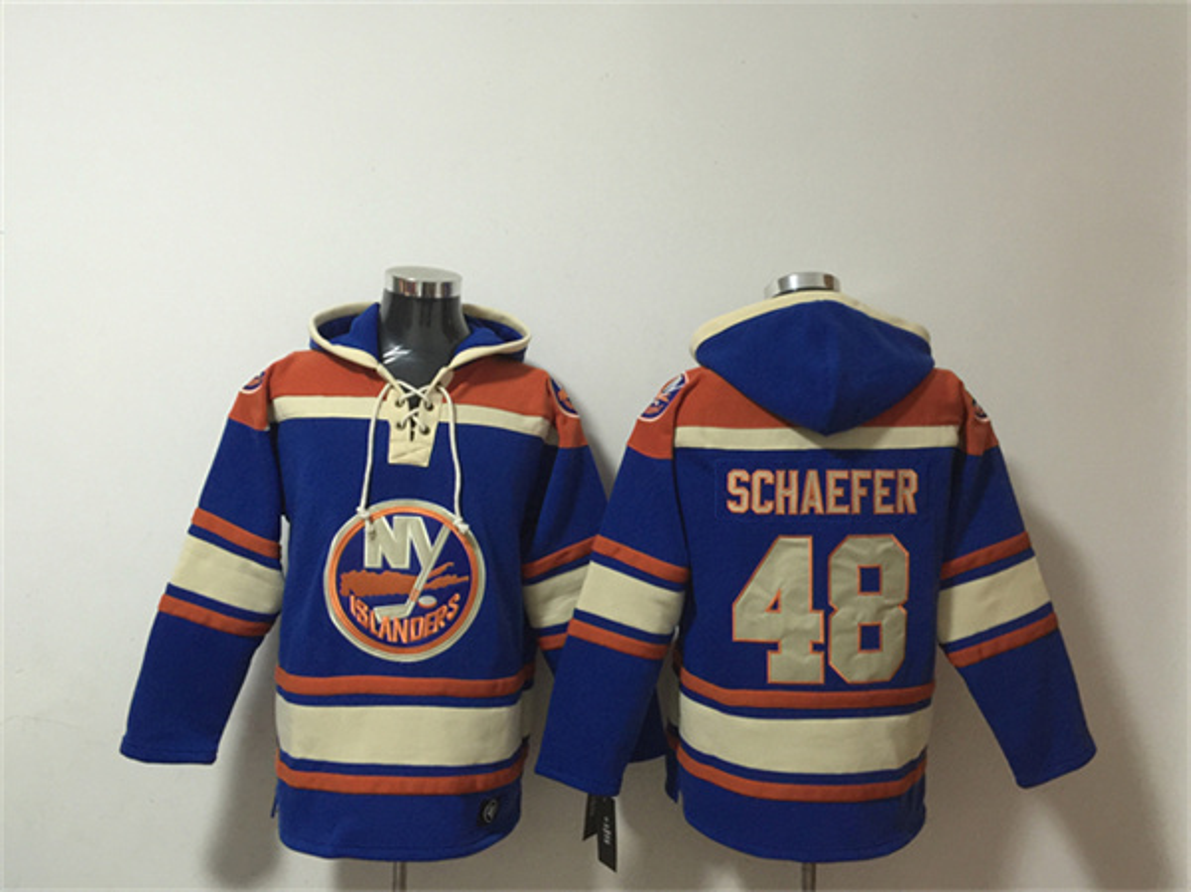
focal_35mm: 29
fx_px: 997
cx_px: 596
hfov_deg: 61.7
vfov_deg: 48.2
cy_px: 446
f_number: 2.2
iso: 125
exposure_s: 1/10
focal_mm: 4.15
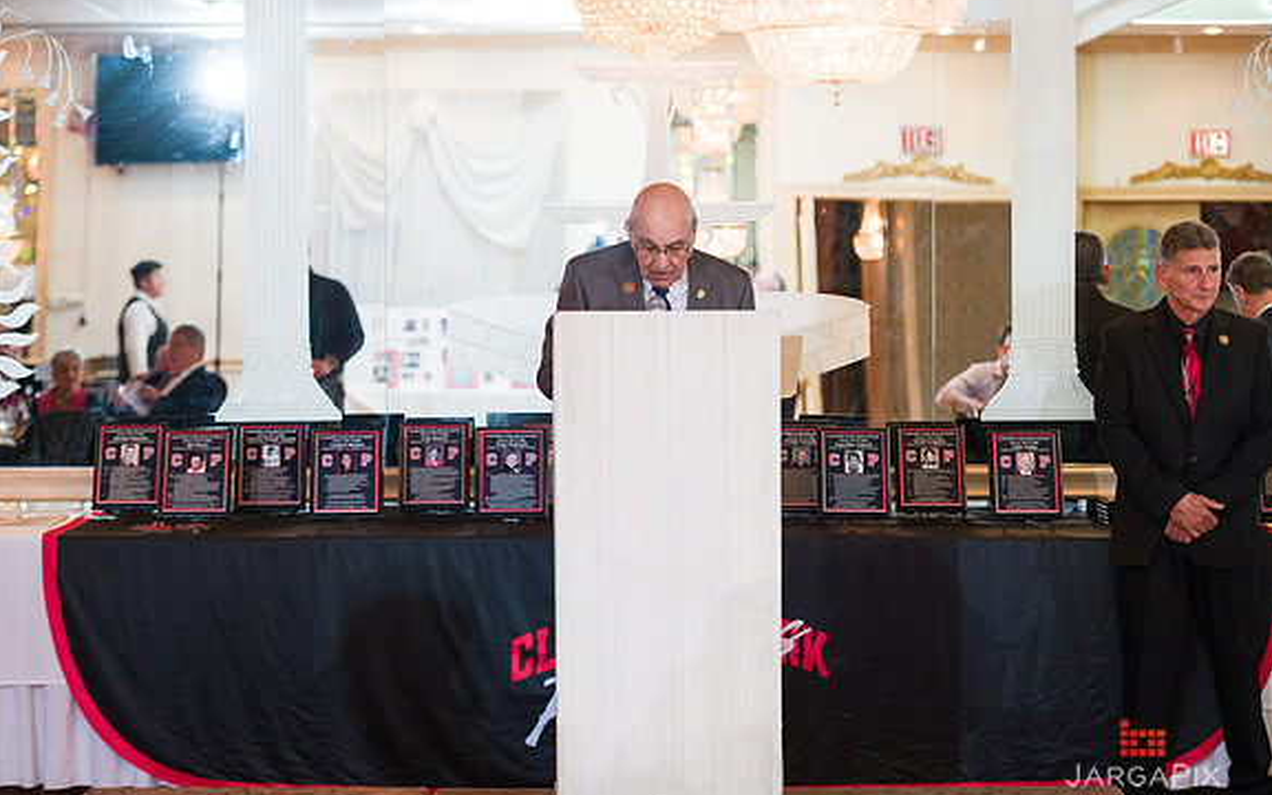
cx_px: 619
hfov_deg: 21.9
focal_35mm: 95
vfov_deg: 13.8
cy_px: 398
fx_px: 3293
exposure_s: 1/200
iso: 1000
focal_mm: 90
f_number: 3.2
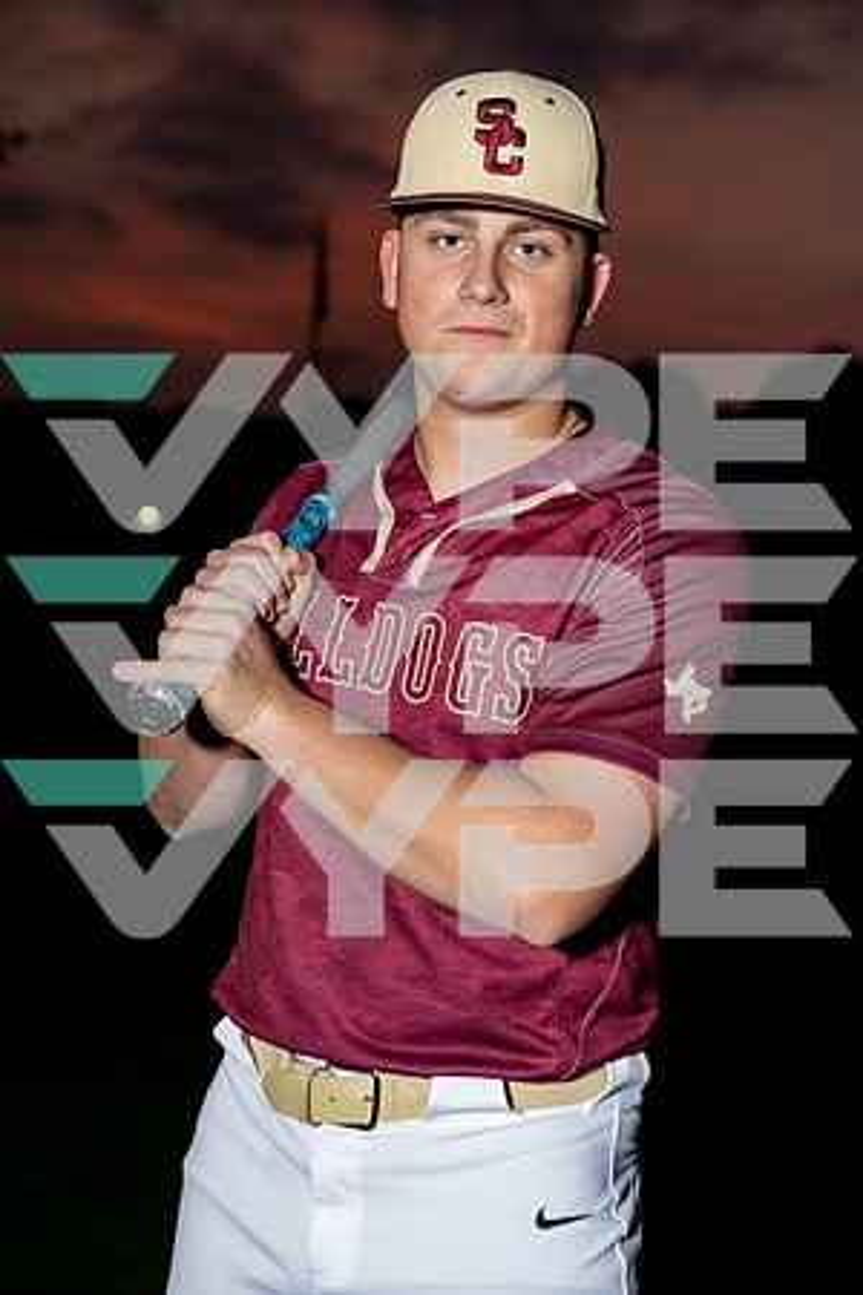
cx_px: 432
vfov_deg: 28.8
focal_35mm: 70
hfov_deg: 19.5
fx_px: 2517
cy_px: 648
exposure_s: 1/250
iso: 800
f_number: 4.5
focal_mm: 70
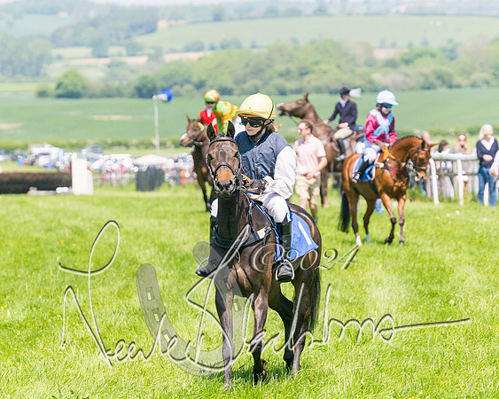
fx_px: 3367
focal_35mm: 228
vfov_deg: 6.8
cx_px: 240
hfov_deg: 8.5
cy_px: 199
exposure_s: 1/6400
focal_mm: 135
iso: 400
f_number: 4
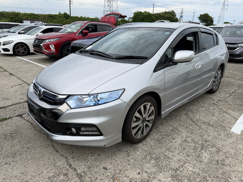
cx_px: 122
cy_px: 91
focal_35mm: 24
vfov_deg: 56.8
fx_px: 168
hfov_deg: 71.6
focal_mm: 6.76
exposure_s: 1/3021
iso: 80
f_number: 1.78
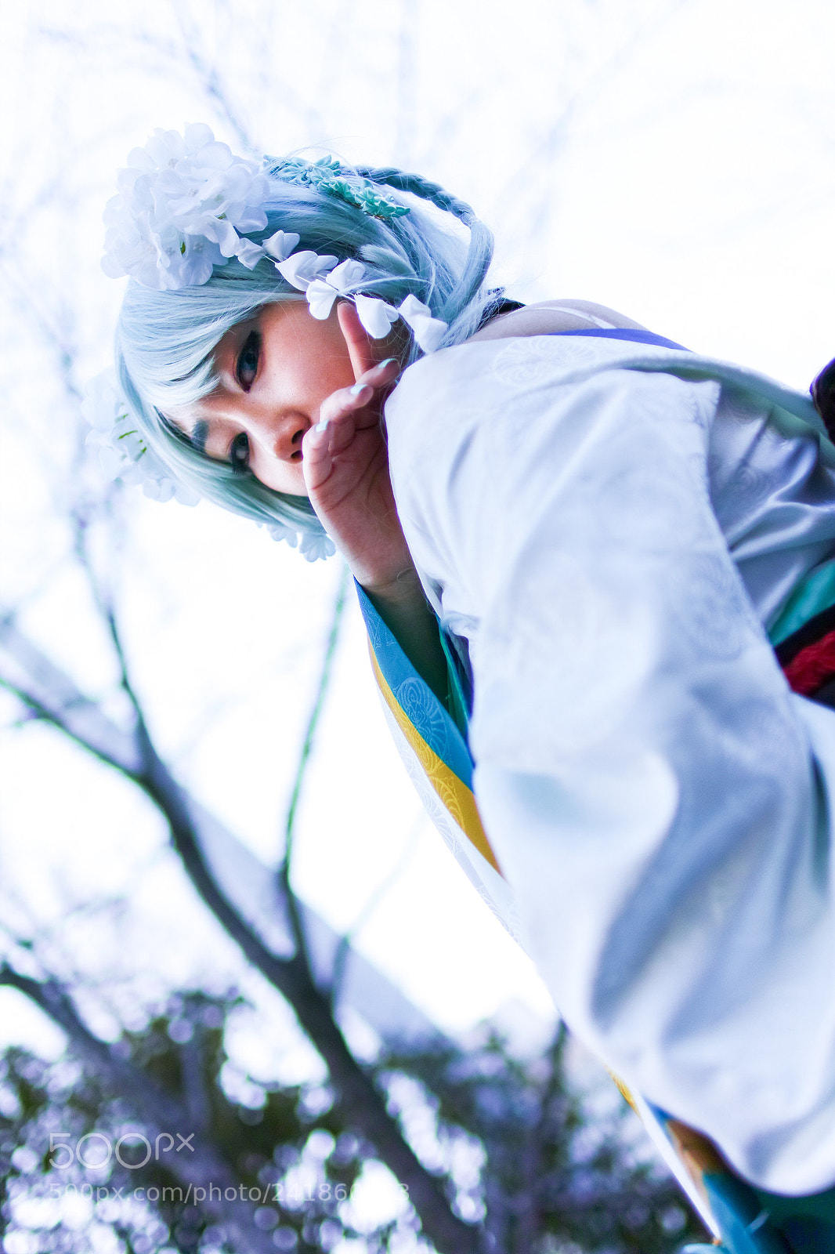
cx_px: 418
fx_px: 1566
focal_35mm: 45
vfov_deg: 43.6
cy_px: 627
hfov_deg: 29.9
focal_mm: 30
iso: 100
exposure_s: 1/1250
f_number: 1.4
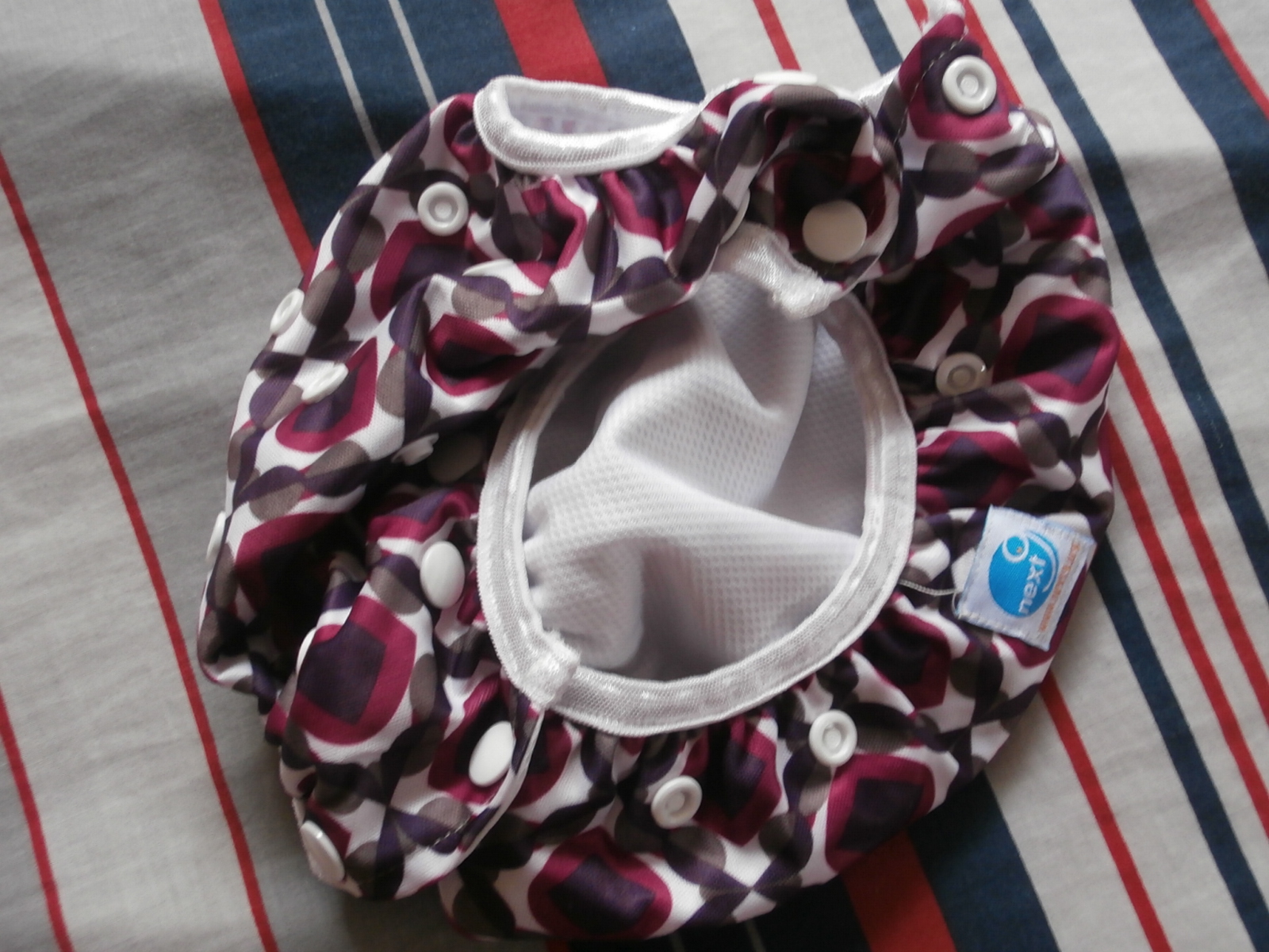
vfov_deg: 37.7
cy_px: 476
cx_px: 634
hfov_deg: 49.0
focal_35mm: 38
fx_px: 1393
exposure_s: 1/13
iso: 200
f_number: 3.9
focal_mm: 6.67
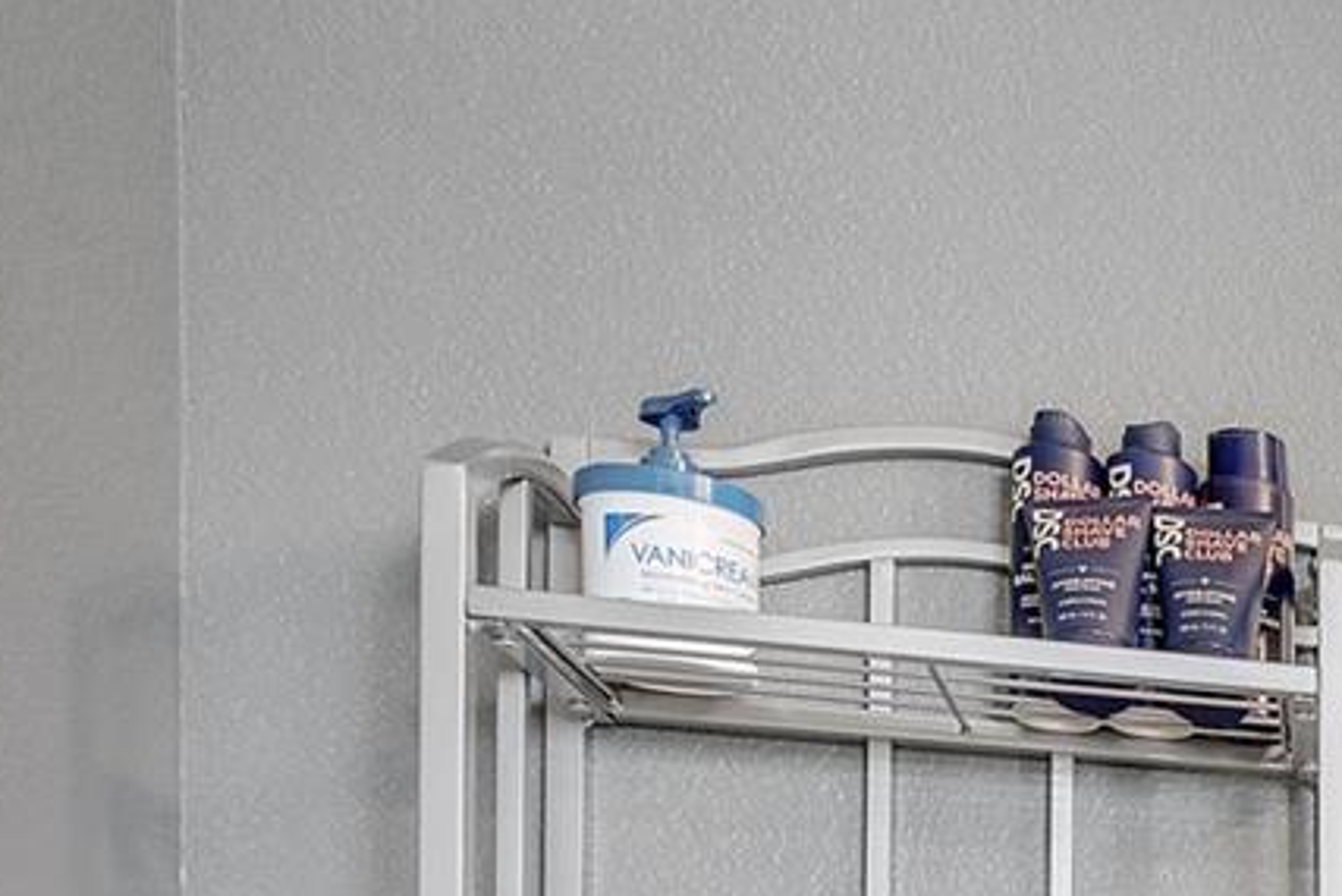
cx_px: 2266
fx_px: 2237
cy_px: 1319
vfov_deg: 19.8
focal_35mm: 60
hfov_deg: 22.9
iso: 100
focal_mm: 16
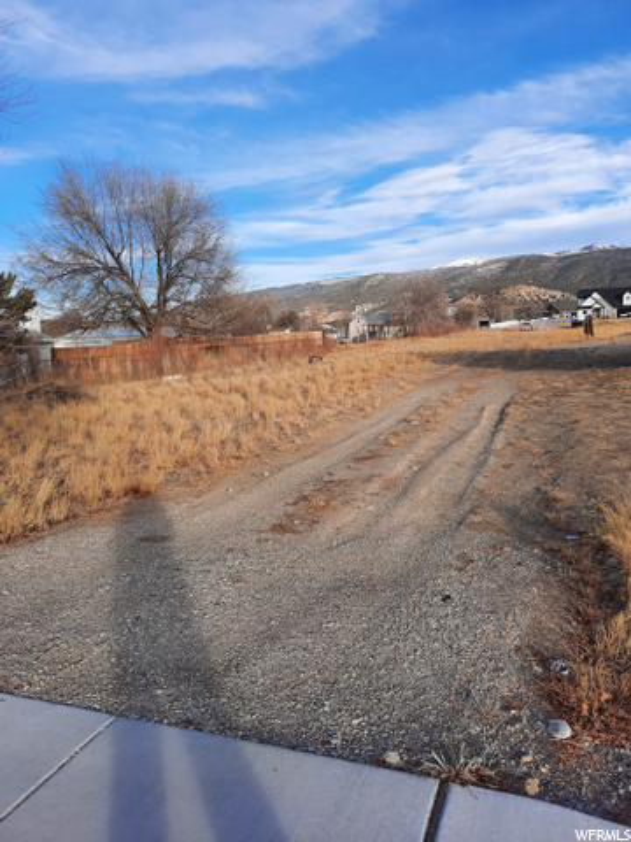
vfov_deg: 69.4
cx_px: 316
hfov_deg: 54.9
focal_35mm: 25
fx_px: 608
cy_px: 421
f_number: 2
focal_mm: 4.6
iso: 32
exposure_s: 1/536
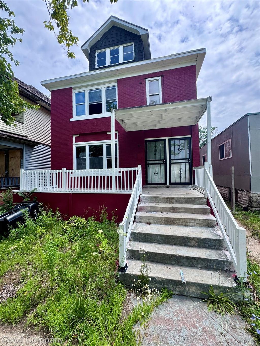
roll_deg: +1.4
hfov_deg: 85.7
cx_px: 130
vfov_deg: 102.1
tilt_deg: +0.7
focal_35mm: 14
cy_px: 173
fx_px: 140
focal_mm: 2.22
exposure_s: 1/932
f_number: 2.2
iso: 50
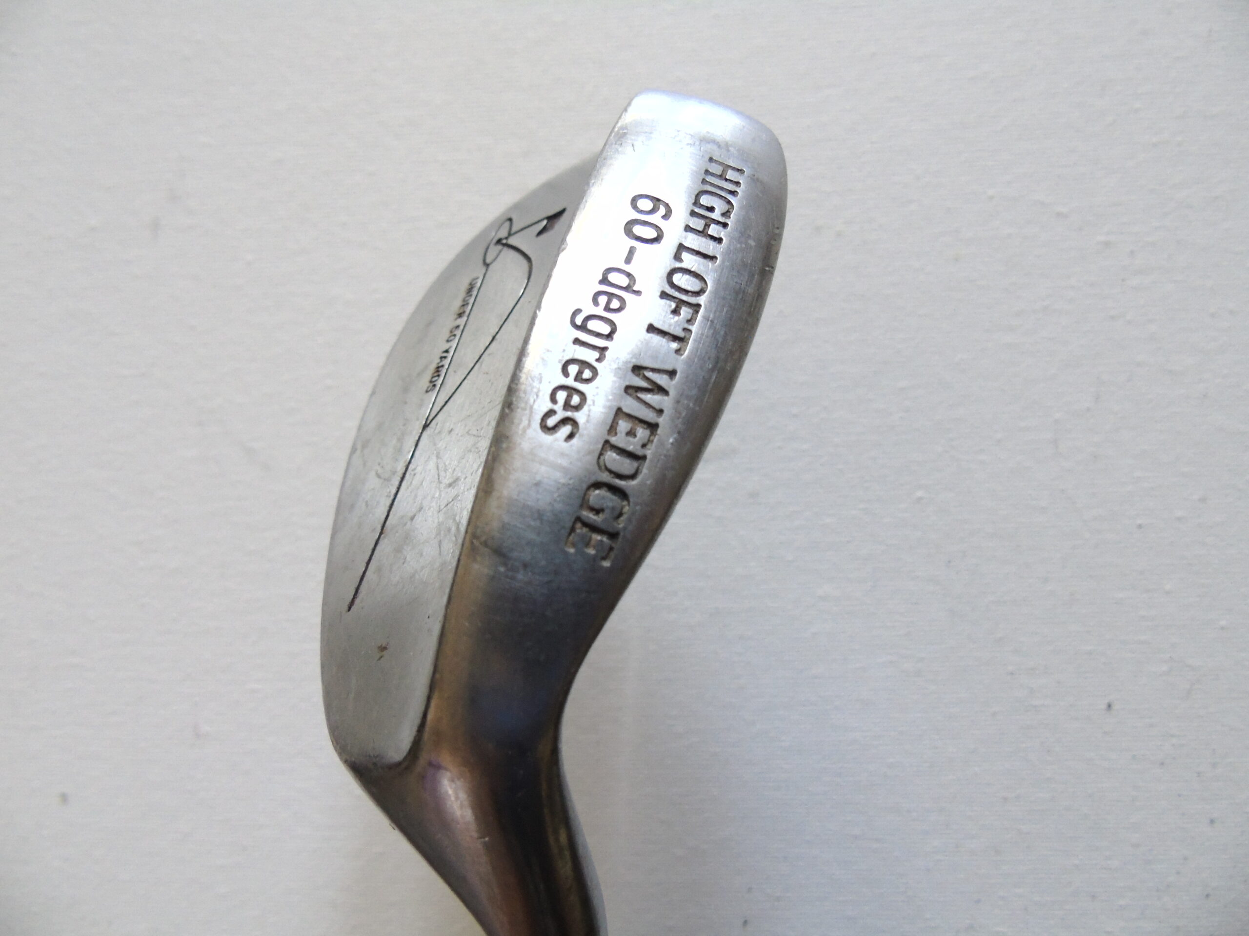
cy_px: 468
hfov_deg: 69.4
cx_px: 624
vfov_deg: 54.9
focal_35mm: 25
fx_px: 902
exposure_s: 1/30
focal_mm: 4.4
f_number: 3.4
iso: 320
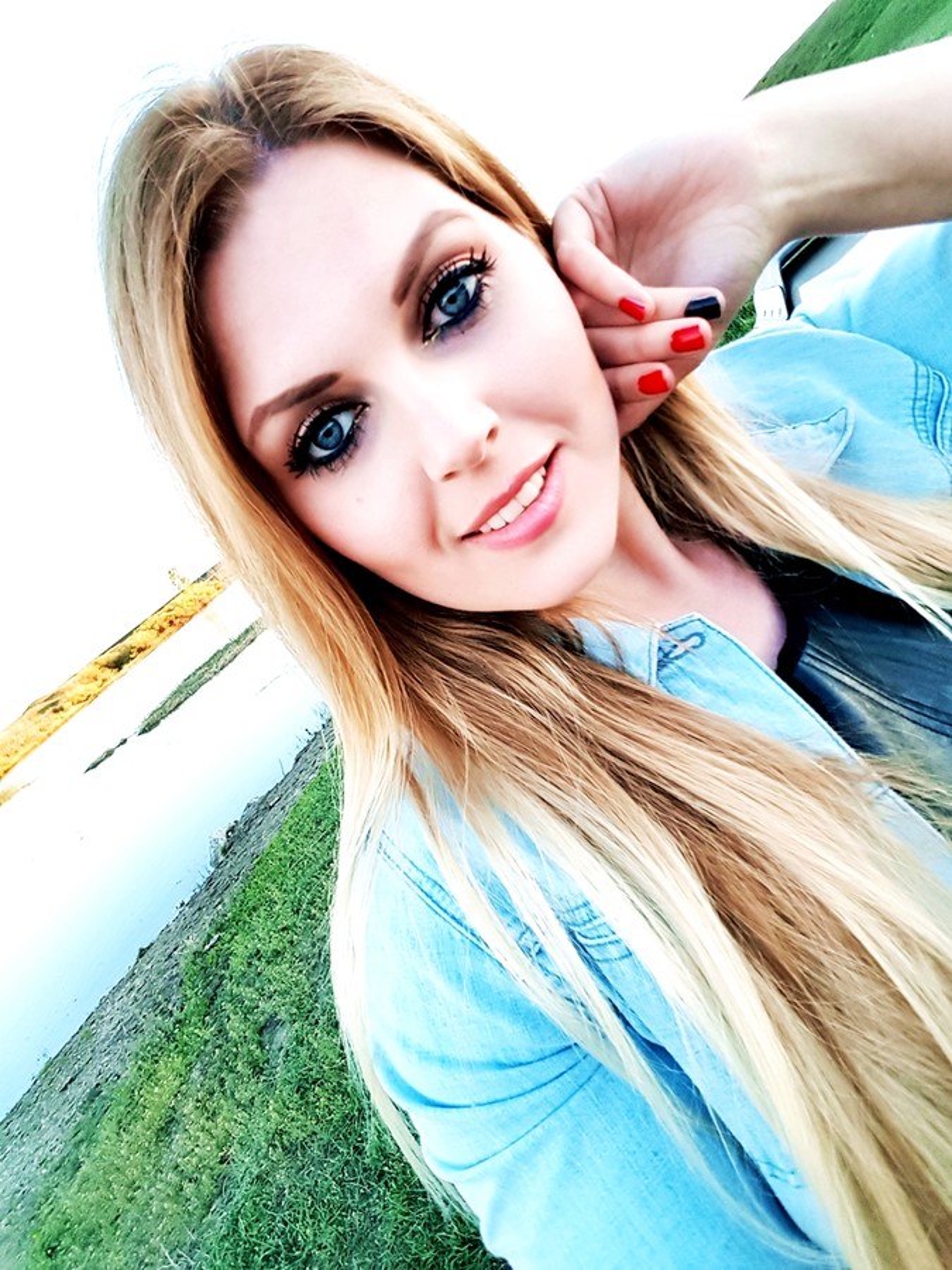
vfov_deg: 79.0
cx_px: 476
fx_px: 770
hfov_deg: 63.4
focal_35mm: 21
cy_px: 635
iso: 50
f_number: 1.7
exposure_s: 1/174
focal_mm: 2.1
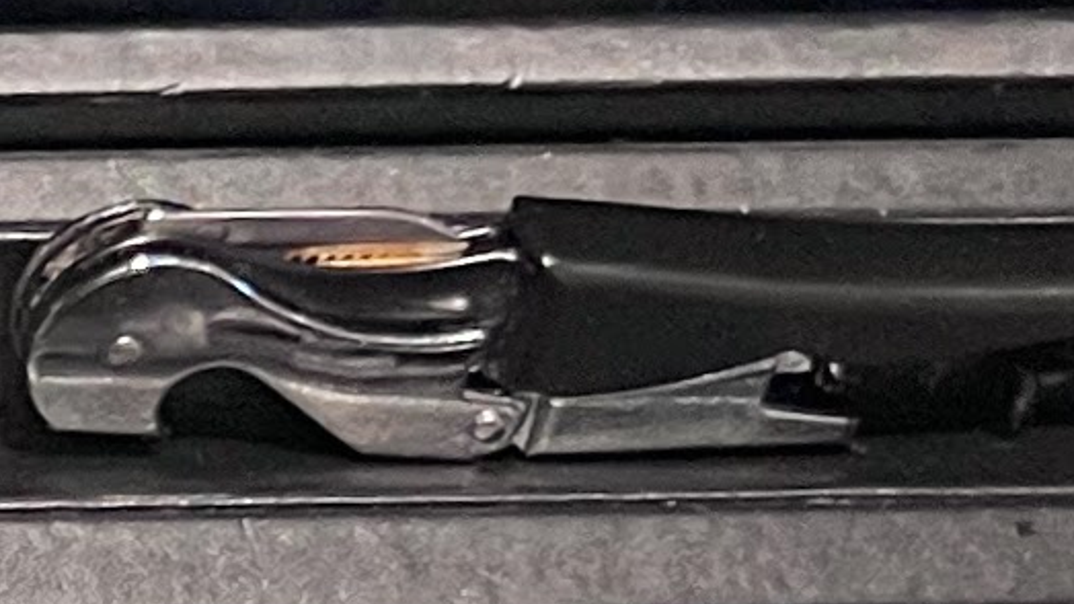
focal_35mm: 213
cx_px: -1417
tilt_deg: -79.5
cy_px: 1218
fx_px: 6065
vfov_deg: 5.6
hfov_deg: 9.2
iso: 80
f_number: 1.5
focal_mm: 5.7
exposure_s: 1/50
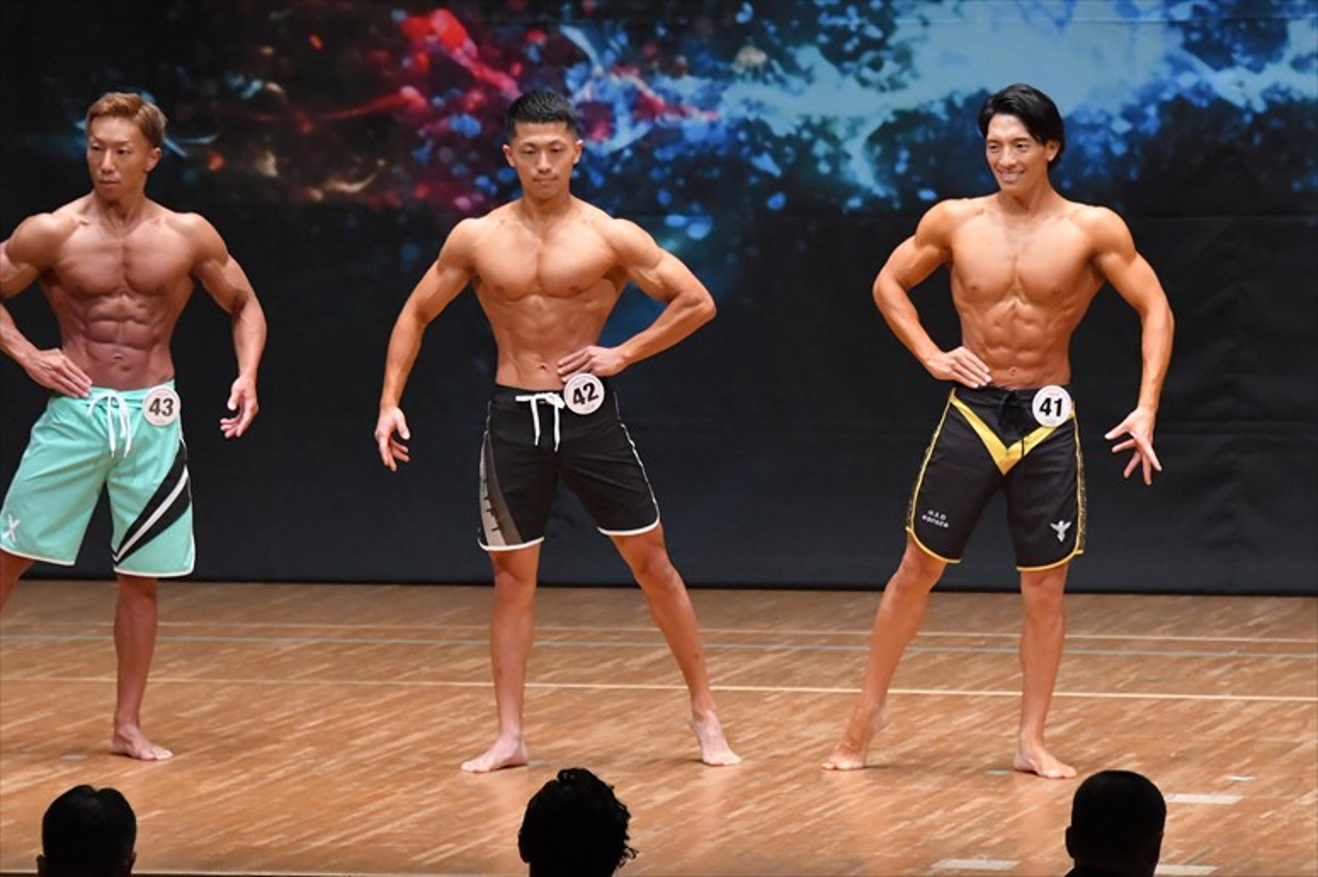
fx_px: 9331
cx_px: 659
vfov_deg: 5.4
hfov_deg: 8.1
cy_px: 438
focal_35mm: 255
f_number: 5.6
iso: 8000
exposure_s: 1/400
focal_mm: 170
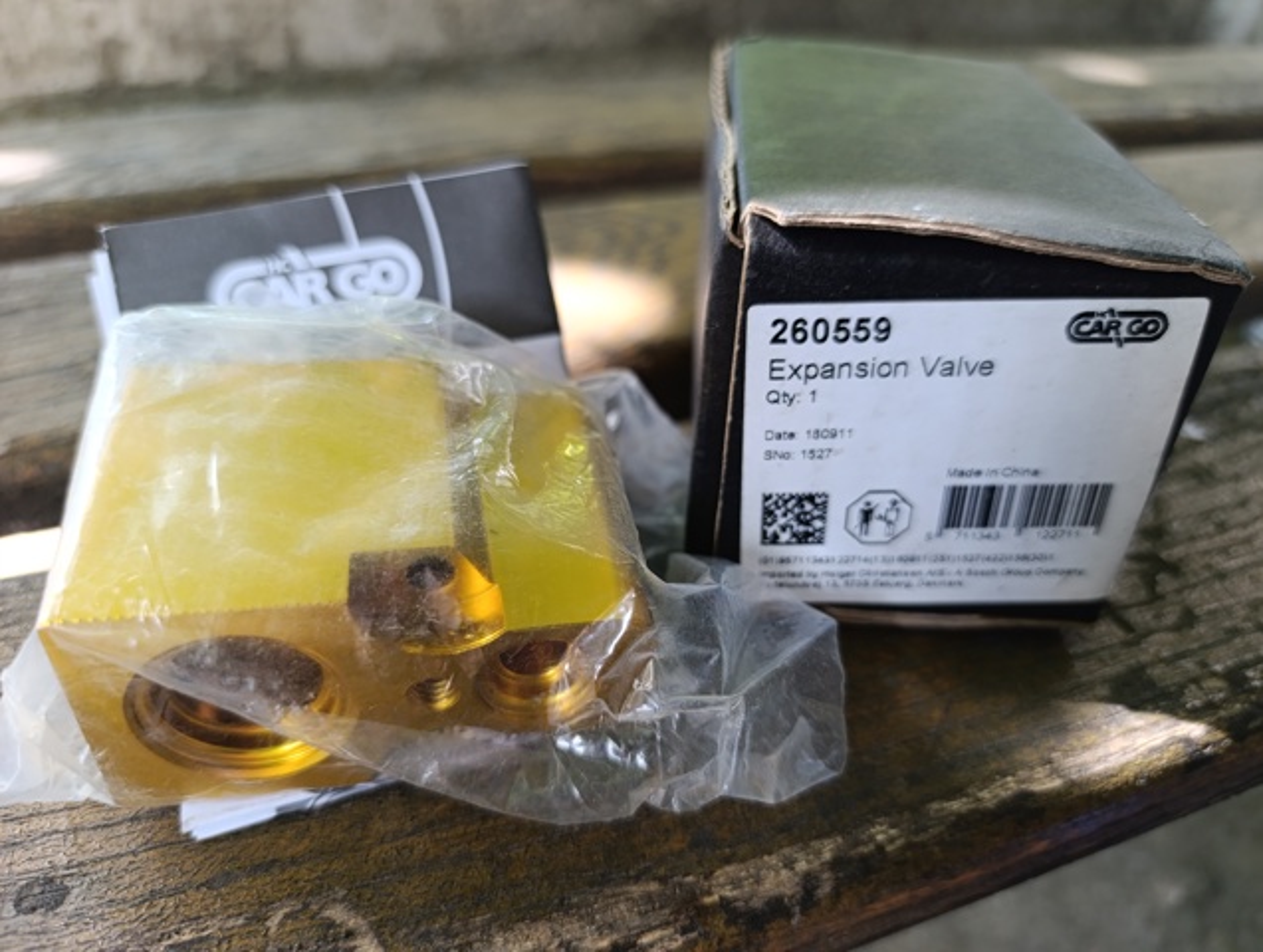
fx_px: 841
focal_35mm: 23
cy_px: 476
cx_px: 632
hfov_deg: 73.8
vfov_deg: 59.0
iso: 400
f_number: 1.6
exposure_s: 1/100
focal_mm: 6.14
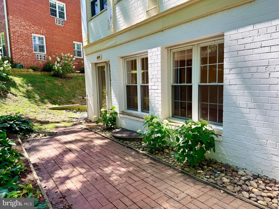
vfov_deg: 56.8
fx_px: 193
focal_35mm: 24
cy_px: 104
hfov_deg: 71.6
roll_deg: +1.9
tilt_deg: -4.1
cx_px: 140
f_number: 1.78
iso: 80
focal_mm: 6.76
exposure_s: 1/671
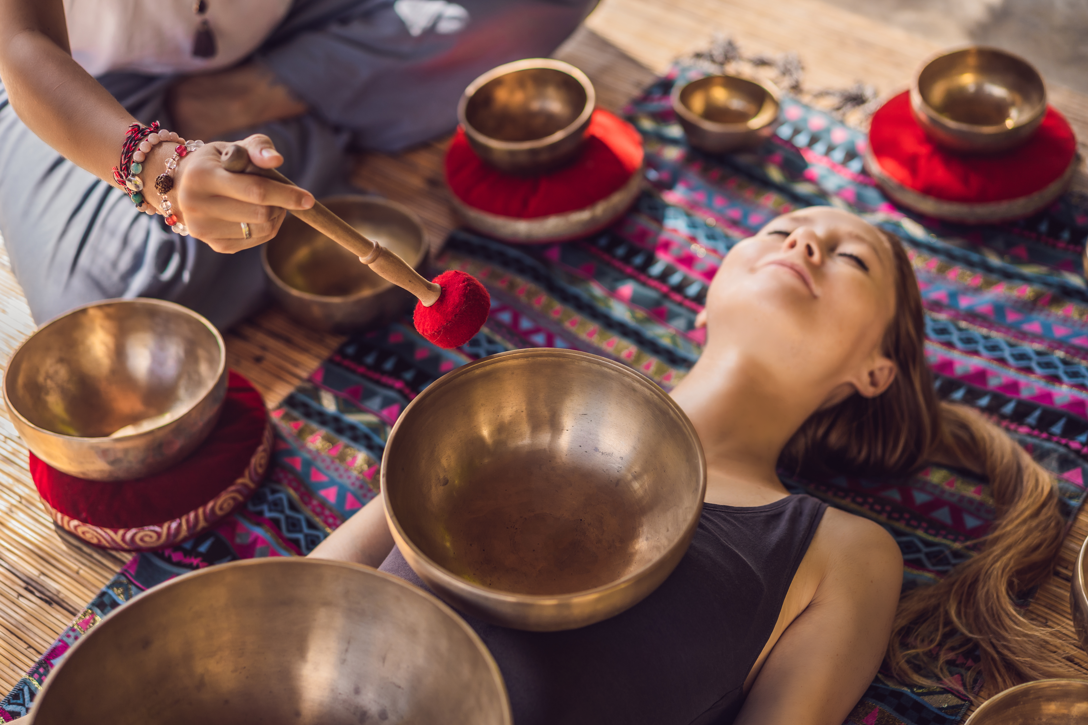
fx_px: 1662
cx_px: 544
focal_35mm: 55
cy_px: 362
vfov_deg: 24.6
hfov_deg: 36.2
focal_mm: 55
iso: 100
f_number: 2.2
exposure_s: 1/1000
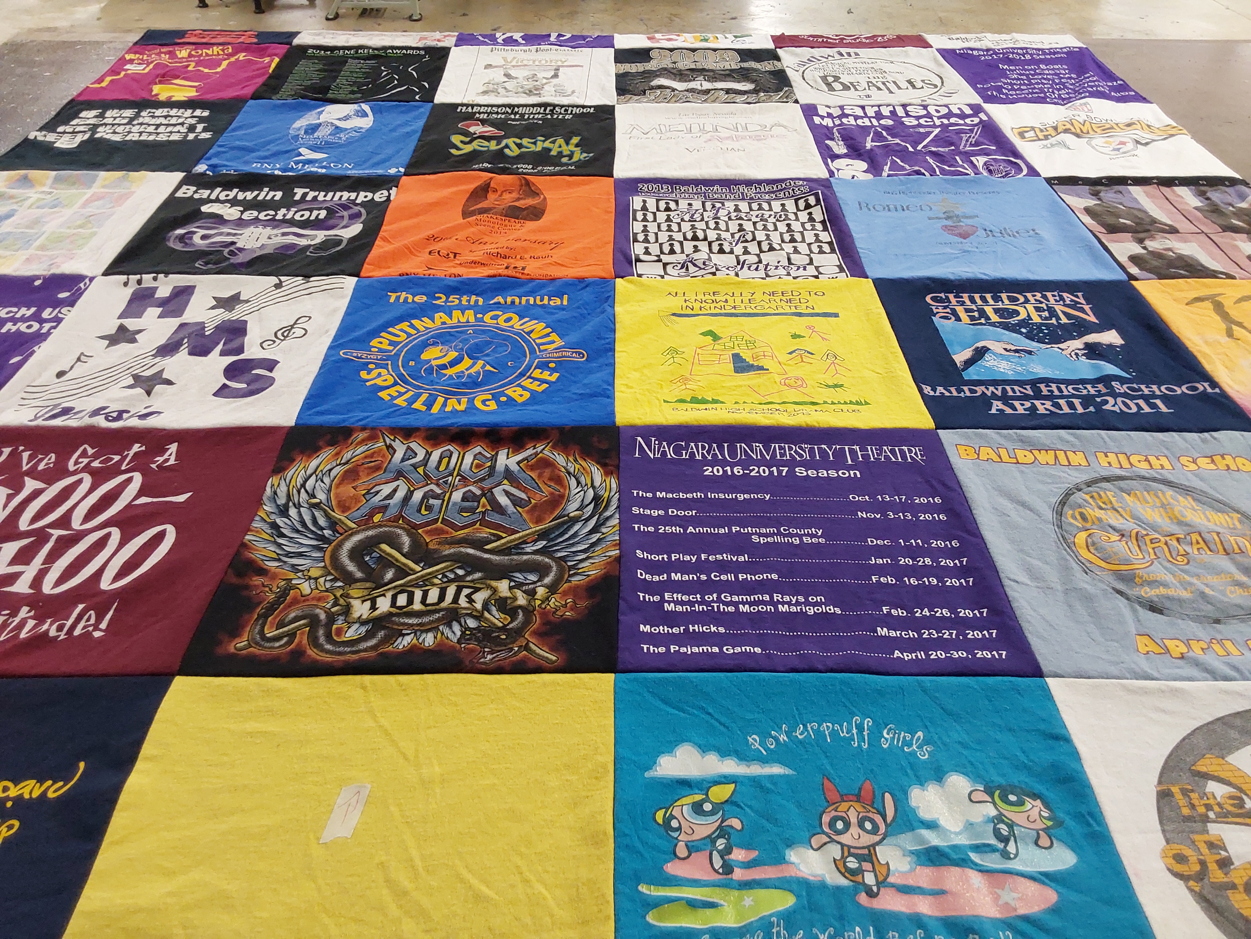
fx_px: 1012
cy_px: 470
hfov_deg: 63.4
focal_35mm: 28
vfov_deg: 49.7
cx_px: 626
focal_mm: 2.91
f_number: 1.9
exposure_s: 1/60
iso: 125
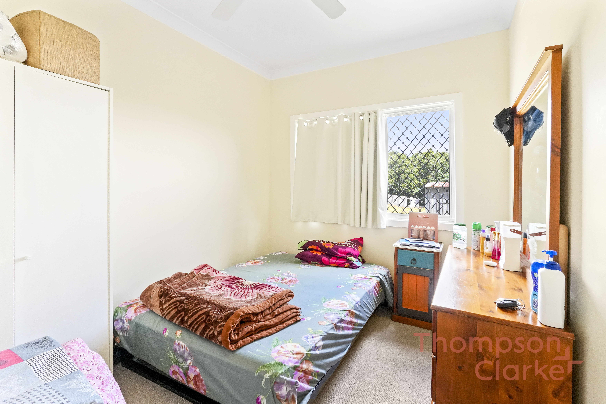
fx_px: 278
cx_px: 303
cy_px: 202
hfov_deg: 95.0
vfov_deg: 72.1
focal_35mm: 16
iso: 6400
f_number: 9
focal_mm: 11
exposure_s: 1/20
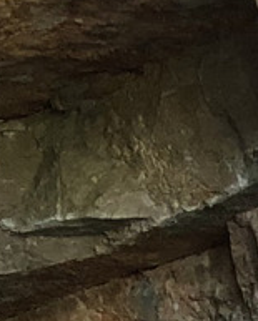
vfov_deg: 8.3
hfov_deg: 5.9
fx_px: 2152
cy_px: 497
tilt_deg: +5.9
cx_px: -741
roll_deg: +0.0
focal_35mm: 226
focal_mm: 4
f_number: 1.8
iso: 64
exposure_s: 1/15
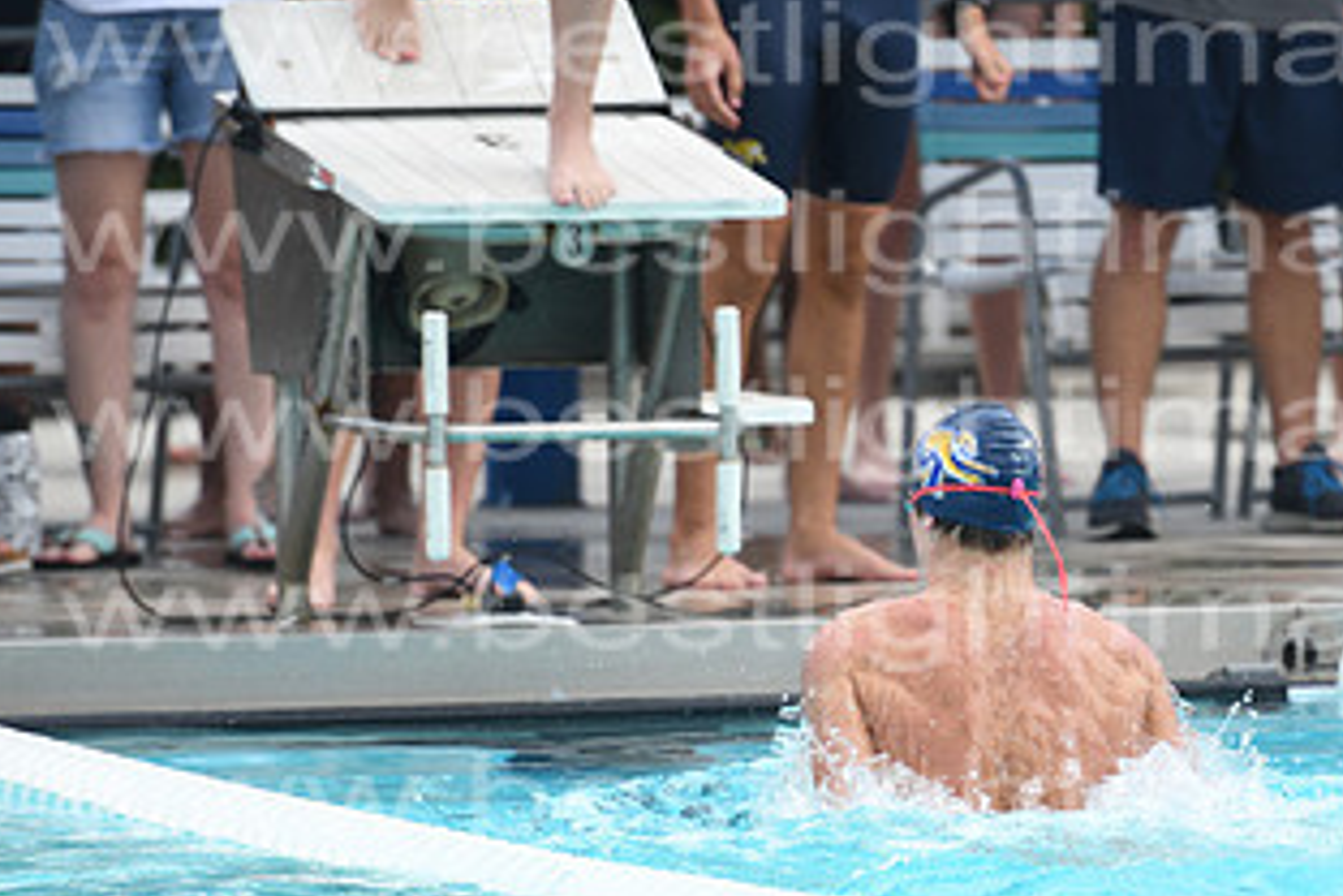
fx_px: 20778
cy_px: 713
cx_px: 1042
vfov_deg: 2.5
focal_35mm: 557
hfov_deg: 3.7
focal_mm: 200
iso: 250
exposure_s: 1/800
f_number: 4
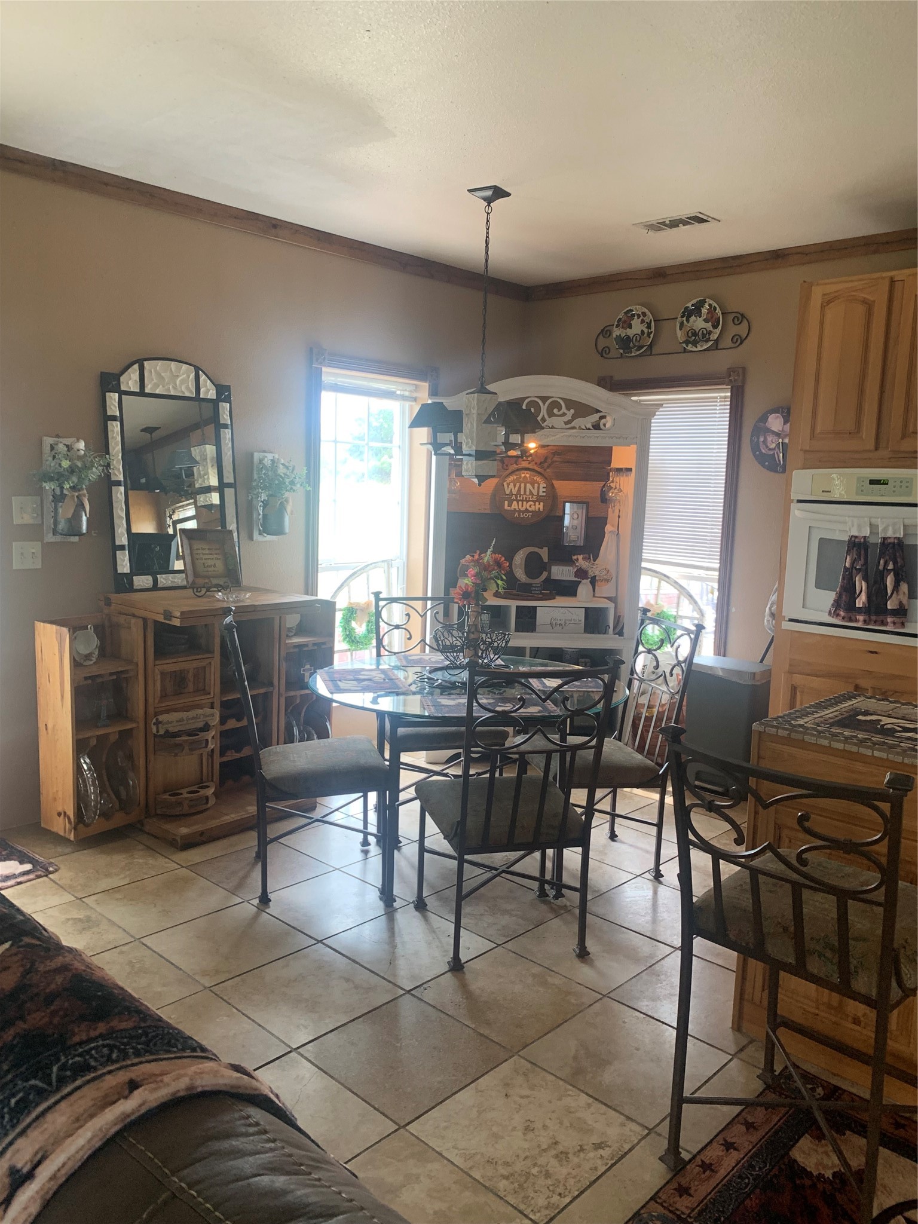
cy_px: 612
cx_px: 459
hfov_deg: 53.1
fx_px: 919
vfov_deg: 67.3
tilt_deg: -9.7
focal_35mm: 26
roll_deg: -1.5
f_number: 1.8
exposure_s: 1/70
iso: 100
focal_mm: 4.25
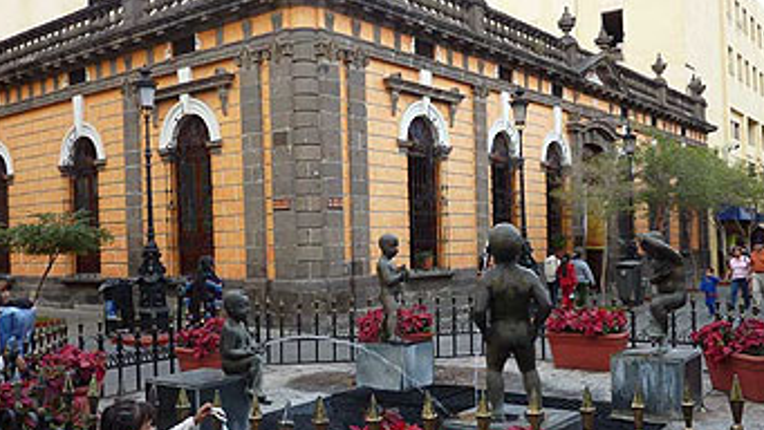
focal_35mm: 36
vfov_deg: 32.8
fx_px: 729
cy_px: 249
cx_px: 367
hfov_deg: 55.3
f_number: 3.3
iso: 80
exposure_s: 1/50
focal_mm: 4.1
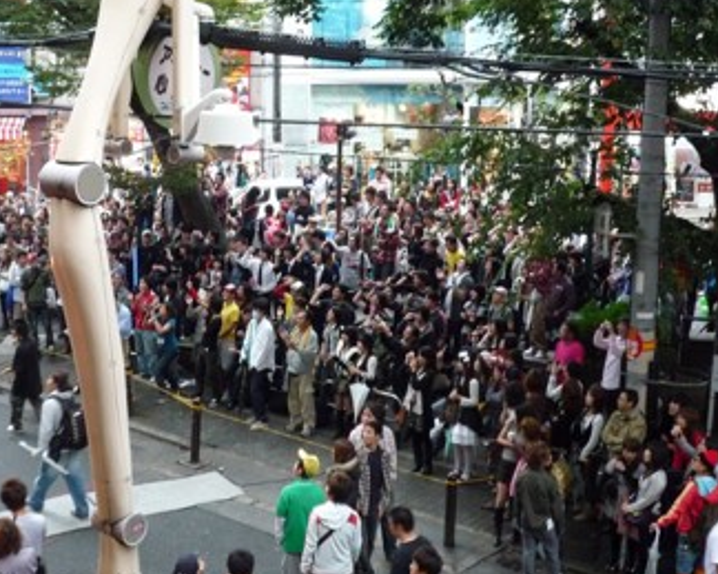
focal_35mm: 57
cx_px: 270
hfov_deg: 32.9
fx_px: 1211
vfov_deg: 26.6
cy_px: 253
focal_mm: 7.3
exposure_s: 1/30
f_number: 4.1
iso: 400
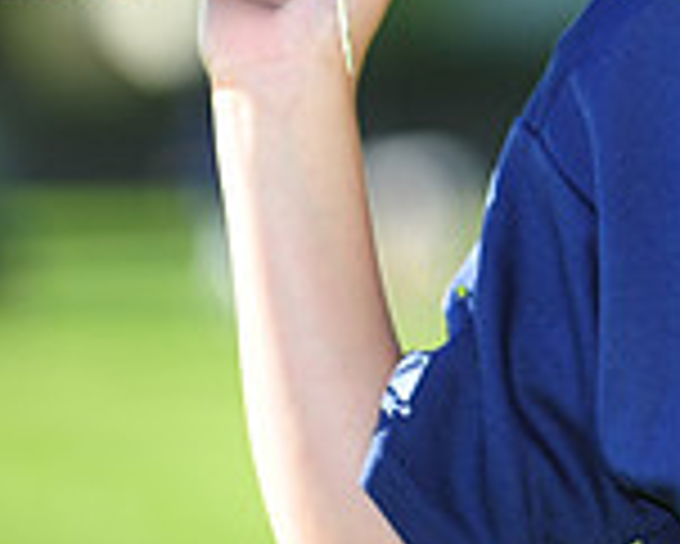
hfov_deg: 3.2
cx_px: 1072
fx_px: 11962
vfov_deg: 2.6
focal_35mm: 594
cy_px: -310
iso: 200
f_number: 4
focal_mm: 165
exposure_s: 1/500
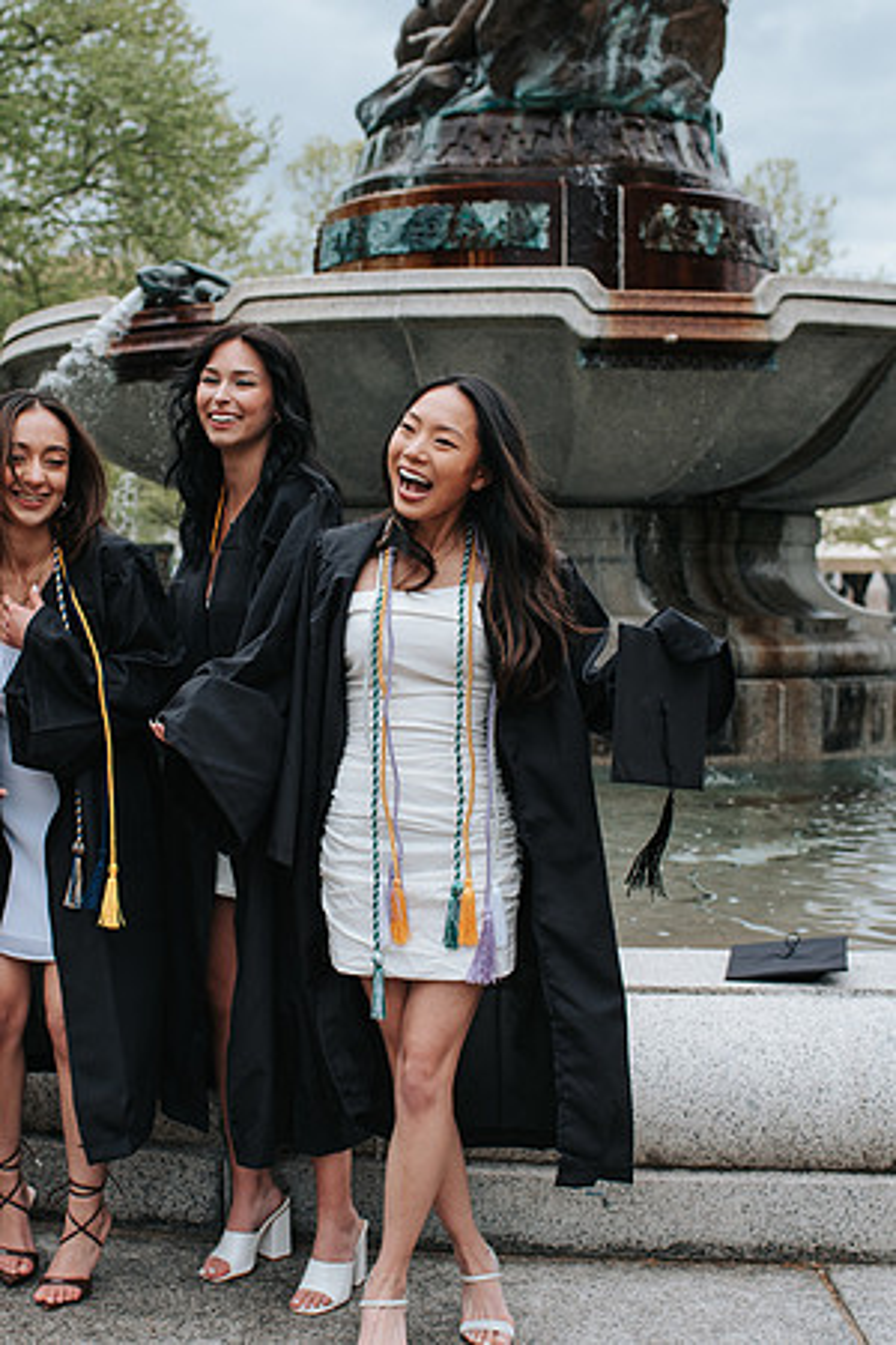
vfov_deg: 37.9
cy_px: 672
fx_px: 1958
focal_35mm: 52
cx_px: 309
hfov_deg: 25.7
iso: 180
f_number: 3.5
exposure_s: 1/800
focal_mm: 35
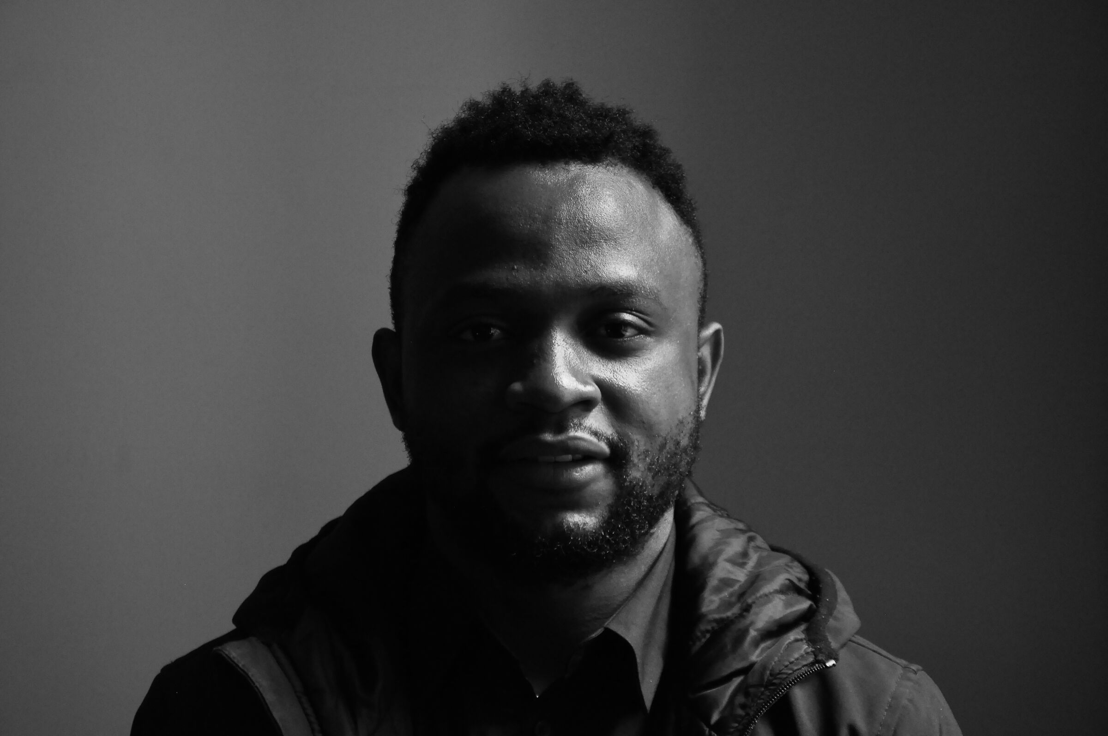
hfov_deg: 20.6
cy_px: 368
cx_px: 554
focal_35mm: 99
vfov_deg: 13.8
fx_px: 3043
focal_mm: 66
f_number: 5.3
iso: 1000
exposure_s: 1/30
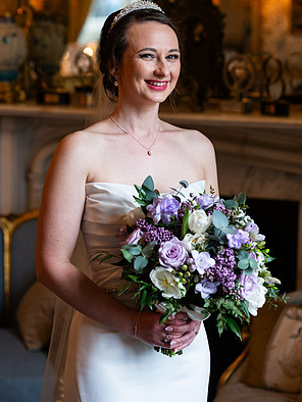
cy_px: 184
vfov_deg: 19.4
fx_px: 1174
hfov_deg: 14.7
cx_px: 150
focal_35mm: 101
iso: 400
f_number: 3.5
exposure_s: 1/160
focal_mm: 92
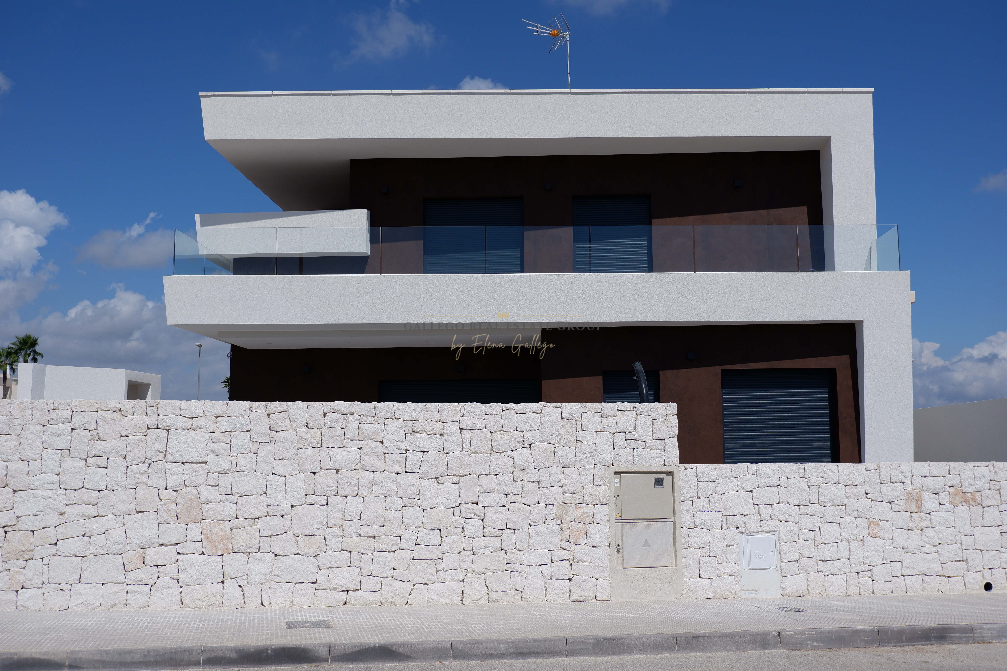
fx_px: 1007
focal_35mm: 36
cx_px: 504
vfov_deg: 36.9
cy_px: 336
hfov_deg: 53.1
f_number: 4.4
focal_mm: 24.2
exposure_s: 1/5400
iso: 250
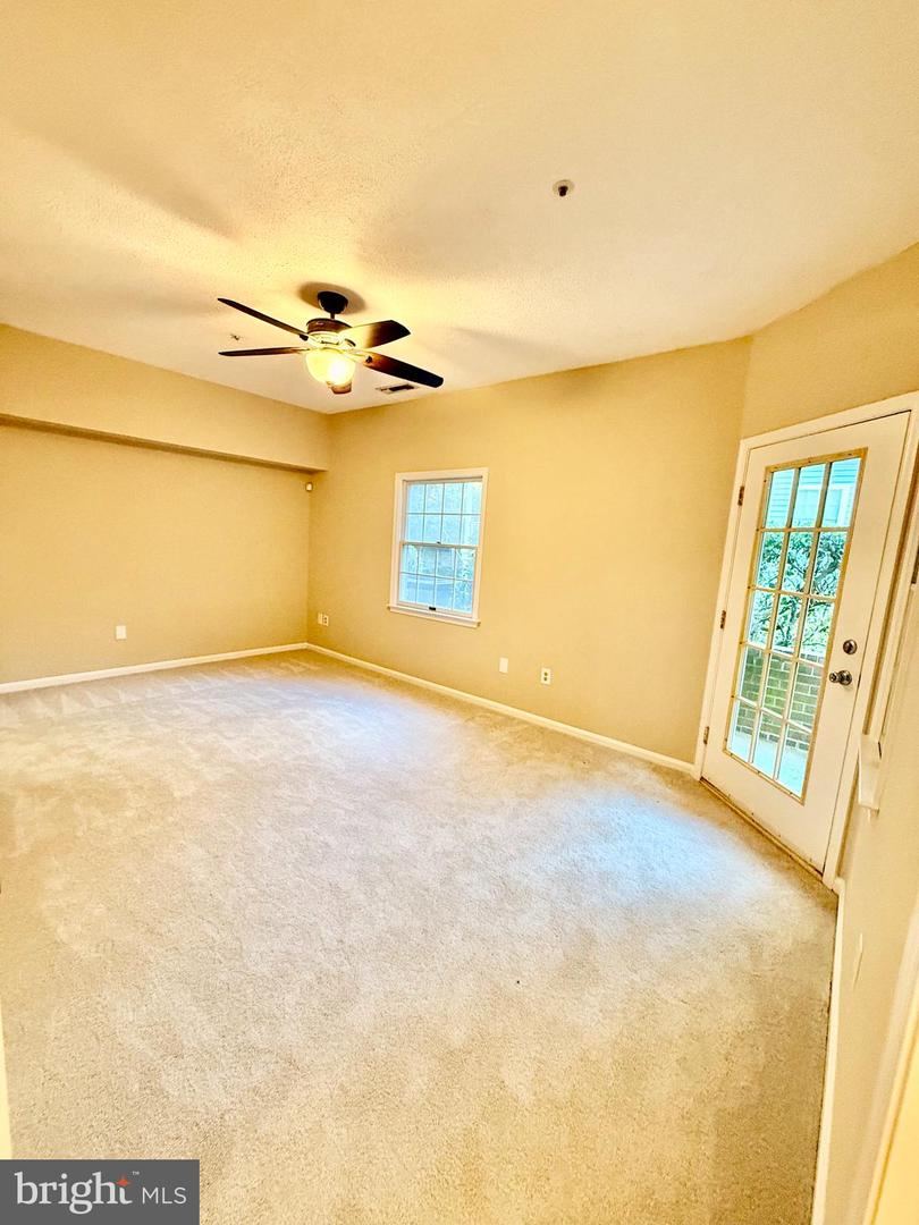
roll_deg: -4.3
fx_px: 496
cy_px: 612
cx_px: 460
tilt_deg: -7.2
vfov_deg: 102.1
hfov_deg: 85.7
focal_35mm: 14
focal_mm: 2.22
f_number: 2.2
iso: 500
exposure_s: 1/60
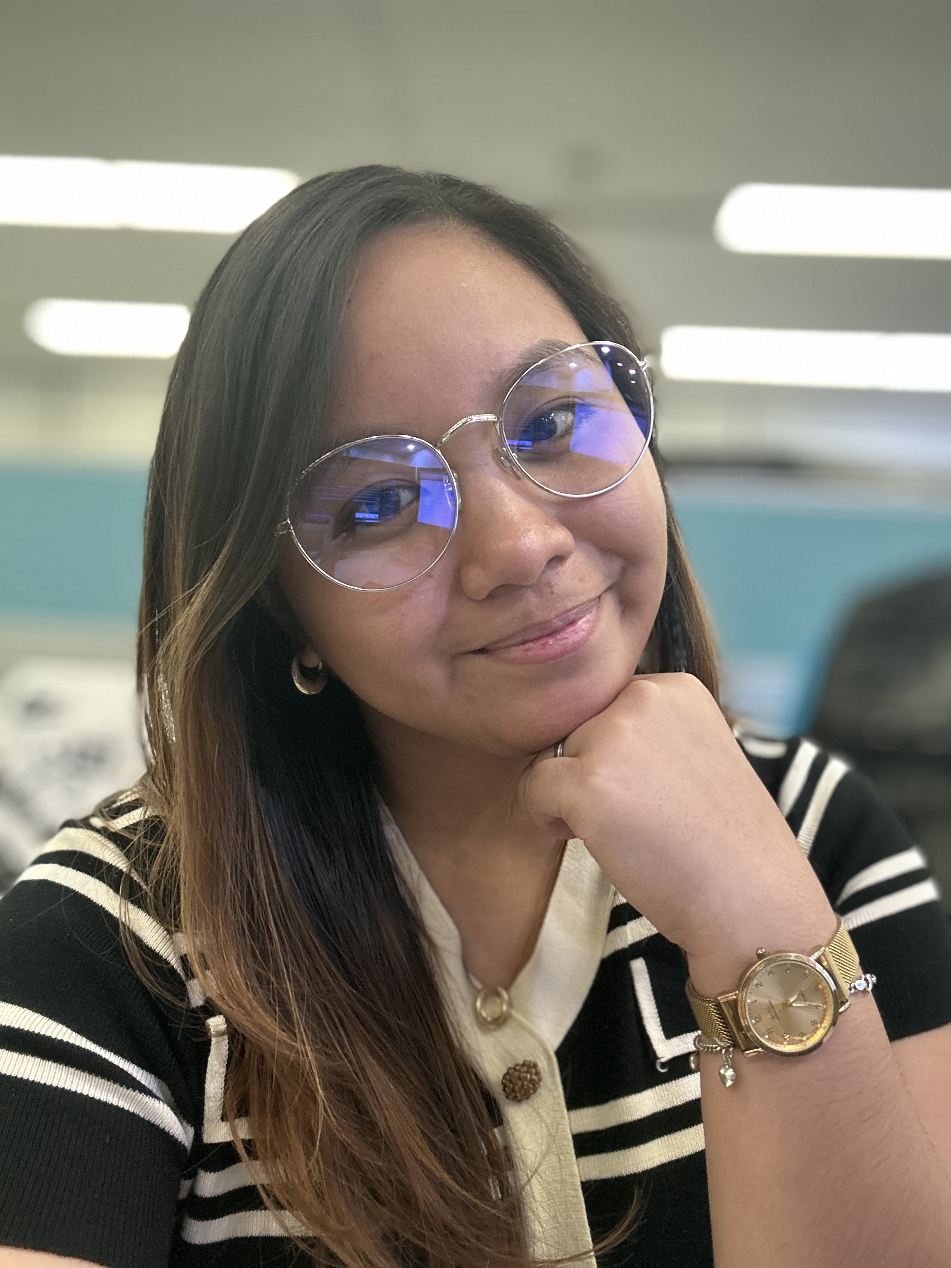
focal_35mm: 30
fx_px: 1099
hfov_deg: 46.8
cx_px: 476
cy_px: 634
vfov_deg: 60.0
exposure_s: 1/60
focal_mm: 2.69
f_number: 1.9
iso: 200
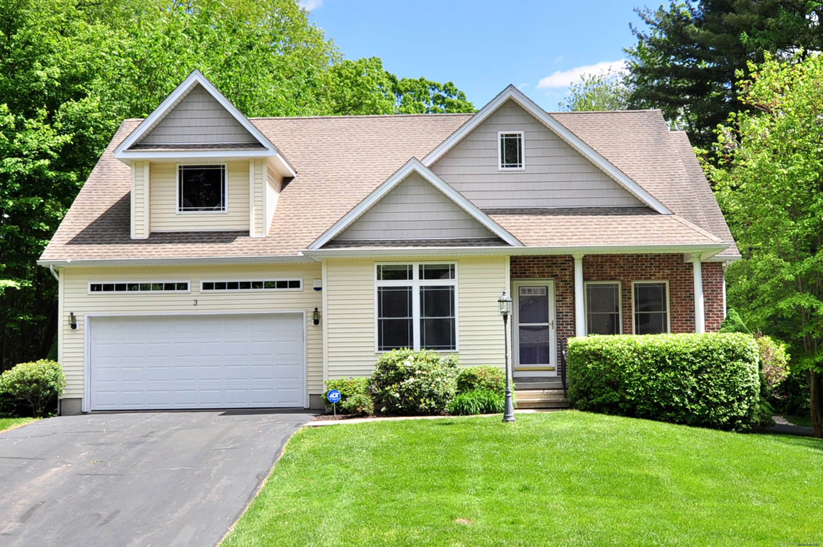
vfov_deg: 43.5
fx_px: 685
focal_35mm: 30
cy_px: 274
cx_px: 412
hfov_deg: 62.0
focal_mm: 20
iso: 250
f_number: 9
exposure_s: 1/250
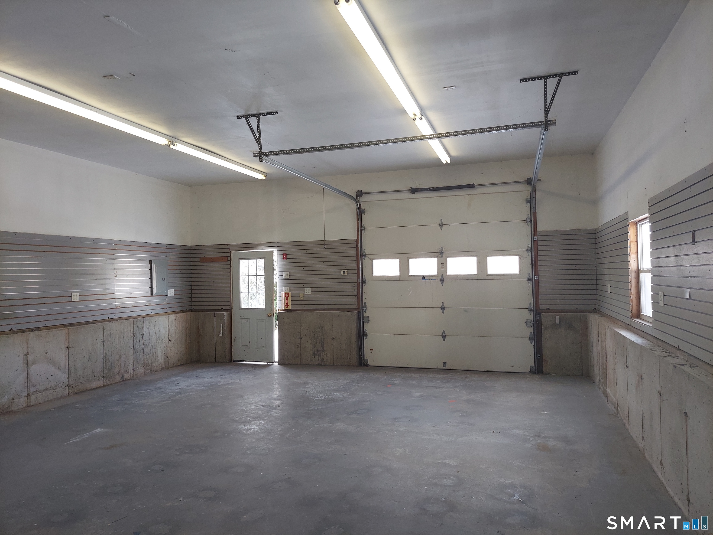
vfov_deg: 56.8
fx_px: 494
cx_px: 356
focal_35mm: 24
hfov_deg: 71.6
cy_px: 268
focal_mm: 5.23
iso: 125
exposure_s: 1/60
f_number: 1.8
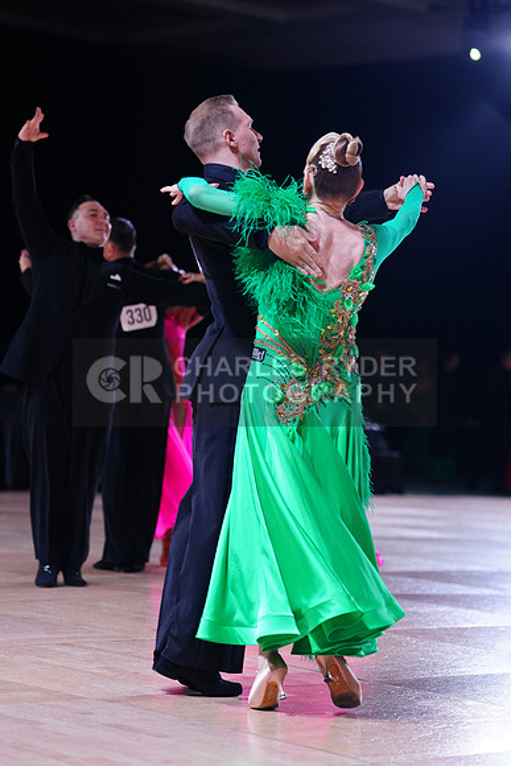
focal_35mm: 100
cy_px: 383
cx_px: 256
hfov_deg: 13.7
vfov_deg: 20.4
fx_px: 2128
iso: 800
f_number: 2.8
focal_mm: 100
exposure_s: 1/500
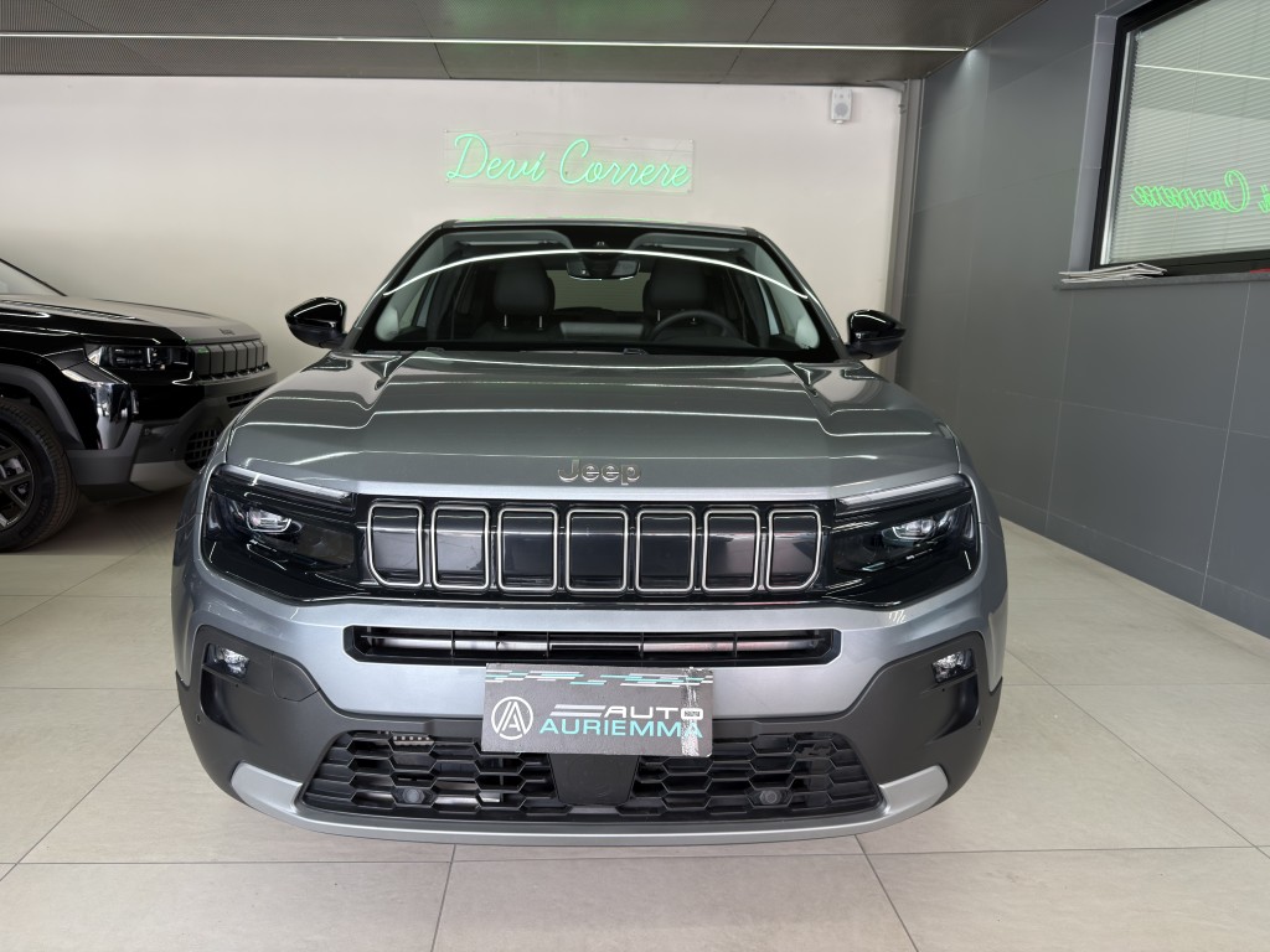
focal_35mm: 24
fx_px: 881
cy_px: 476
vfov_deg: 56.8
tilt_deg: -10.1
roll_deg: -1.6
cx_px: 635
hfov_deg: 71.6
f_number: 1.78
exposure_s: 1/50
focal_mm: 6.76
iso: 64
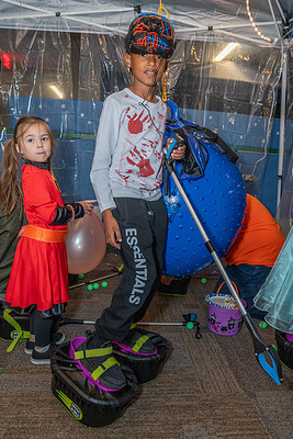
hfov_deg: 48.0
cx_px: 151
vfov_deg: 67.4
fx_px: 329
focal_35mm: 27
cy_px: 224
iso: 2500
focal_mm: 24
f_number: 4
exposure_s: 1/160
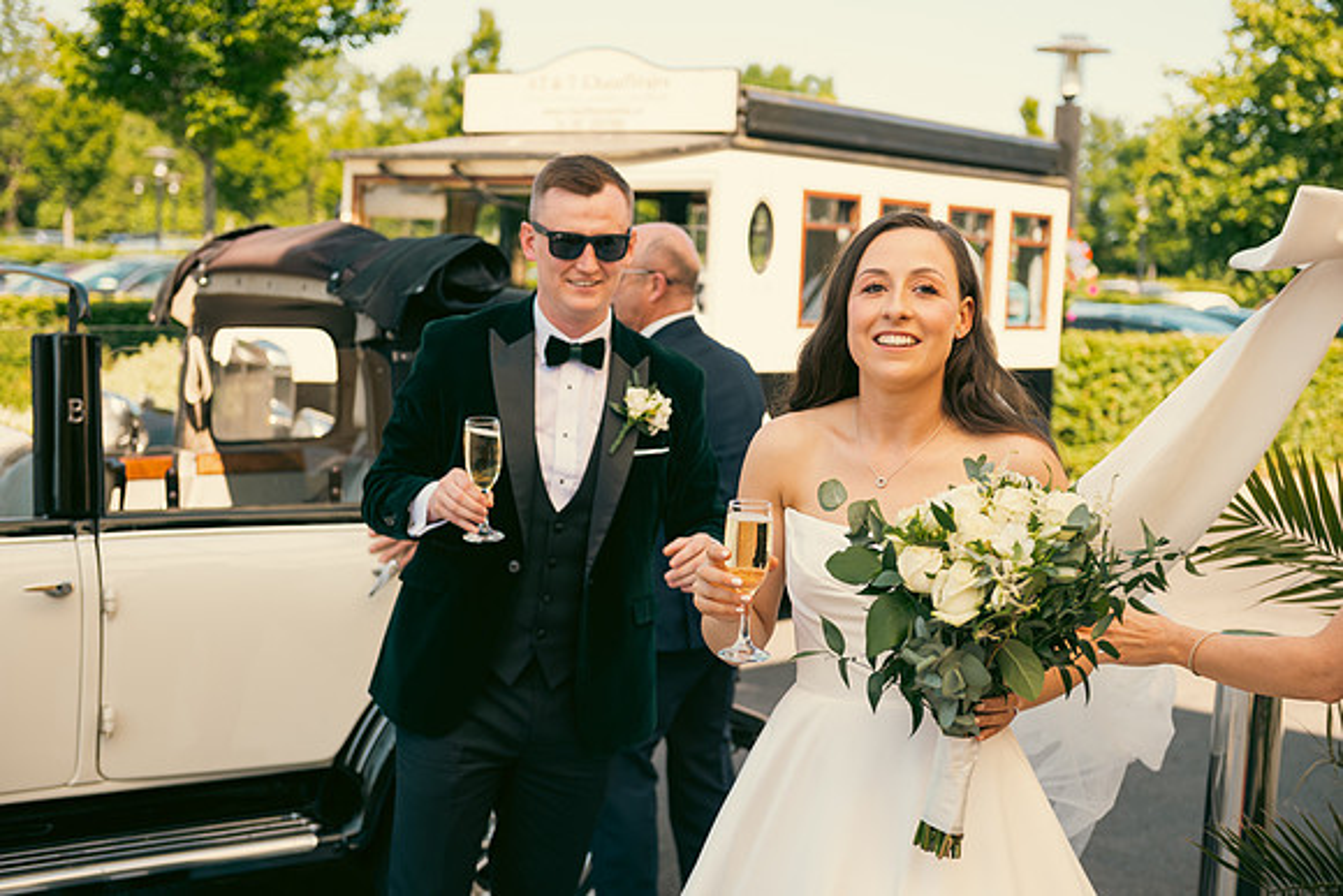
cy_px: 448
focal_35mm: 55
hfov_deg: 36.2
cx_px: 672
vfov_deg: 24.6
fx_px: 2052
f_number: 3.5
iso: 125
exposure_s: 1/400
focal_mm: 55
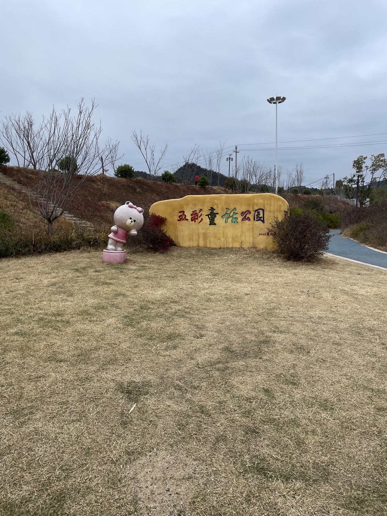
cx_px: 194
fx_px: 388
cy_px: 258
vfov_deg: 67.3
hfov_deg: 53.1
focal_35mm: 26
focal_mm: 4.2
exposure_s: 1/558
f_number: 1.6
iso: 32
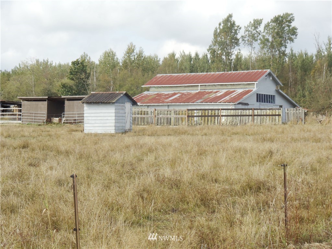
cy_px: 124
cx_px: 166
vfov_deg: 13.1
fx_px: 1084
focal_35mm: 113
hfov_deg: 17.4
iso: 100
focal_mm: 15.35
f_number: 4.8
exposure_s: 1/500
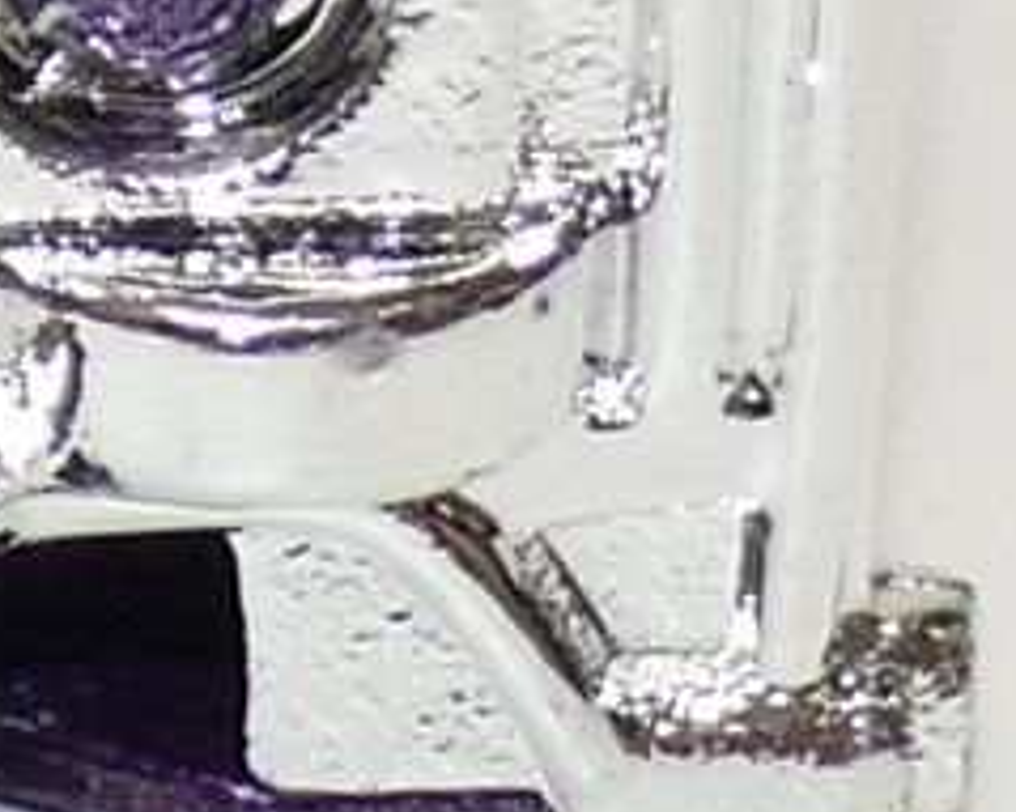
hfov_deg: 2.8
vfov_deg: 2.3
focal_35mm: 673
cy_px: -323
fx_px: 20229
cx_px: -1730
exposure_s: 1/30
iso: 100
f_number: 4
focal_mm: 13.5
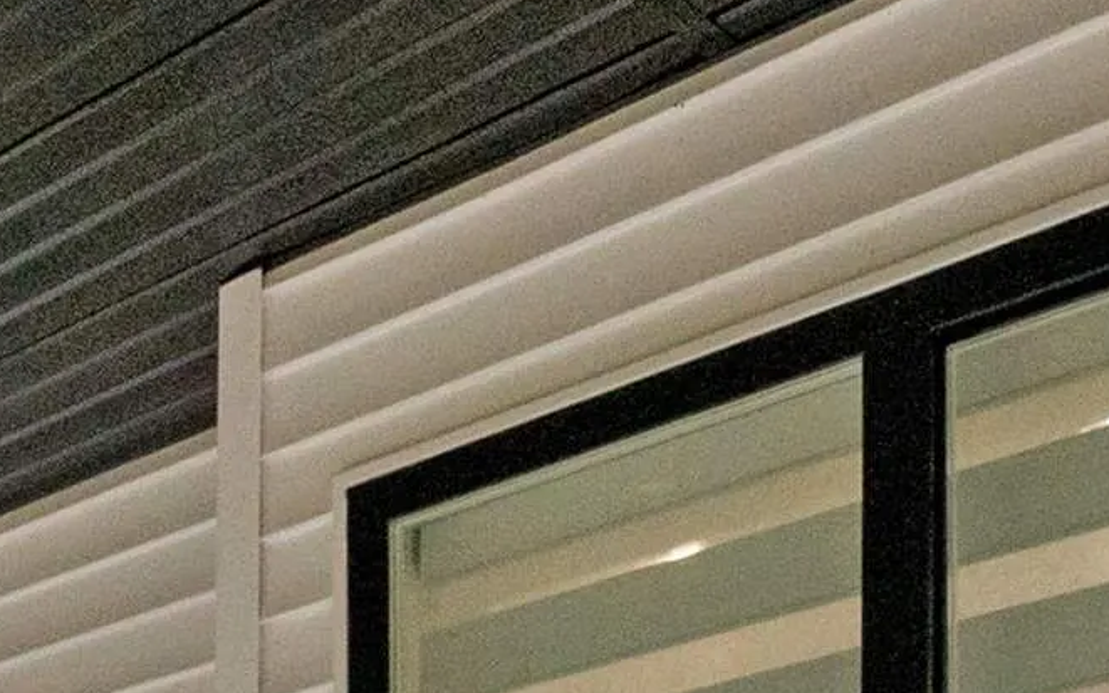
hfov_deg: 27.0
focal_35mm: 71
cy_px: 1599
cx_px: -50
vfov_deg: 13.8
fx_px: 2146
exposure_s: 1/250
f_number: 6.3
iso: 2500
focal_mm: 10
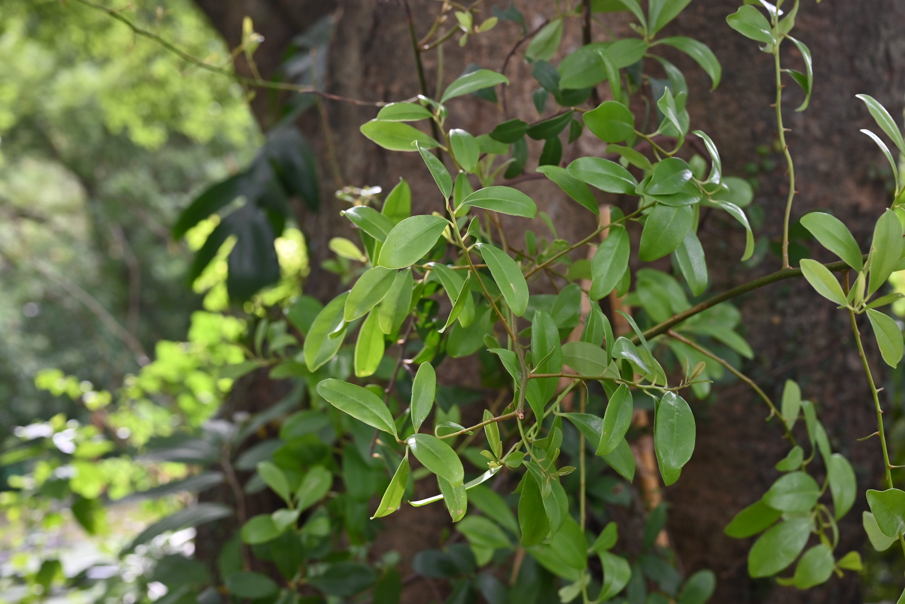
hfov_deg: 39.6
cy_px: 302
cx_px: 452
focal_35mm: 50
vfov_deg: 27.0
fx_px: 1257
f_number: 6.3
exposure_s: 1/100
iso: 250
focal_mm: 50
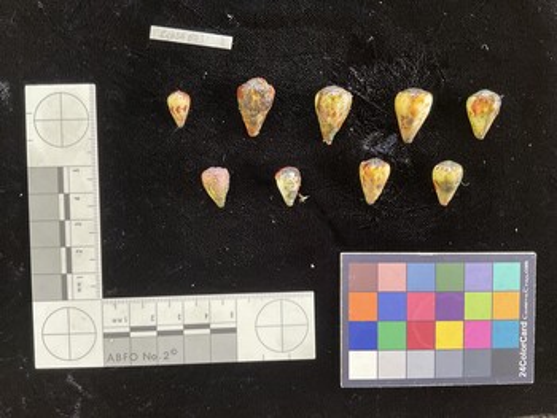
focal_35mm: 29
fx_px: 467
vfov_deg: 48.3
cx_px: 278
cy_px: 209
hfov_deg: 61.6
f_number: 1.8
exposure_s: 1/50
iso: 100
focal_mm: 3
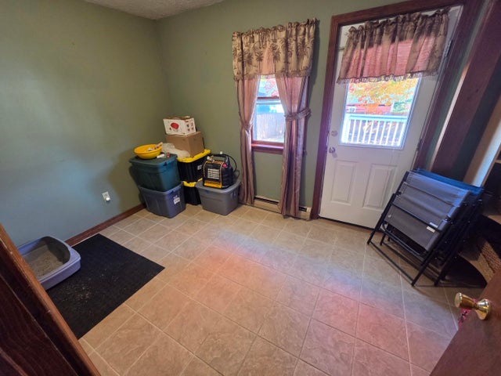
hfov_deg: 106.2
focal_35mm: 13
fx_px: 188
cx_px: 250
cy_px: 188
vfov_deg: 89.9
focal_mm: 2.2
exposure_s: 1/60
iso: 320
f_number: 2.2
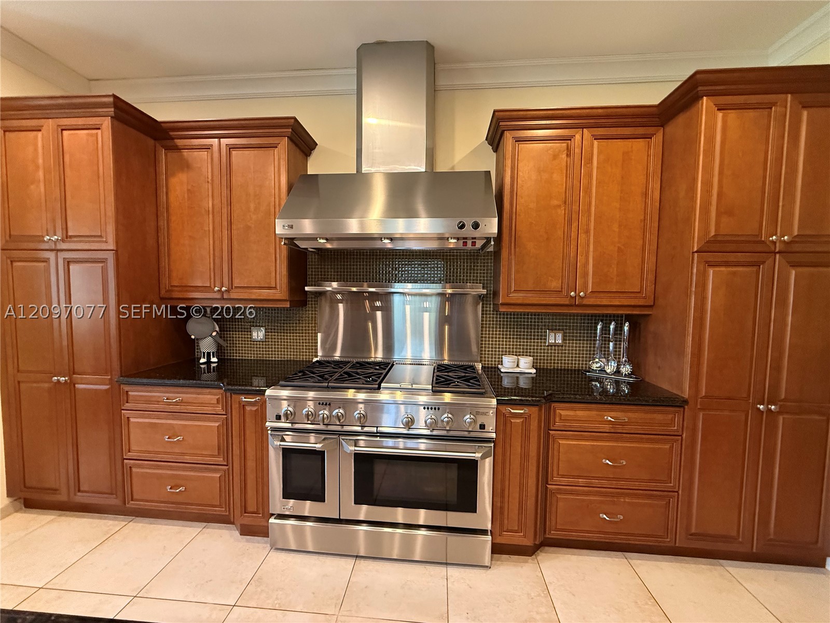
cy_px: 312
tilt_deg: -3.5
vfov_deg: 85.7
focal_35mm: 14
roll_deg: -1.4
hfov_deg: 102.1
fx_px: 336
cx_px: 415
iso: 640
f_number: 2.2
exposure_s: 1/60
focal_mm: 2.22
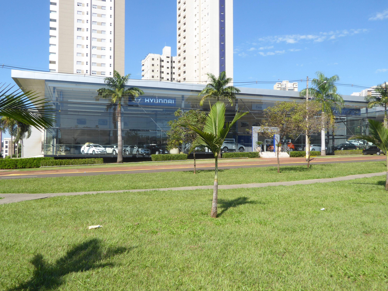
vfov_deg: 45.4
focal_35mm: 31
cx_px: 194
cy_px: 146
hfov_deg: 58.4
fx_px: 347
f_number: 7.1
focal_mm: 5.4
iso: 80
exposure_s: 1/125
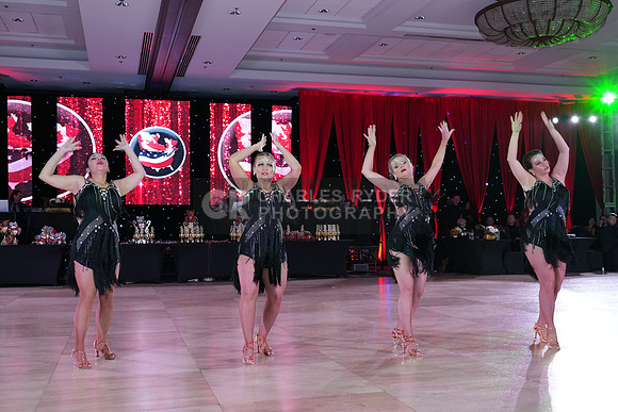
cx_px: 309
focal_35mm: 38
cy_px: 206
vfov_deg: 35.1
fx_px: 652
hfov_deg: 50.7
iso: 2500
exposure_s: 1/250
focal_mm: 38
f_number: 5
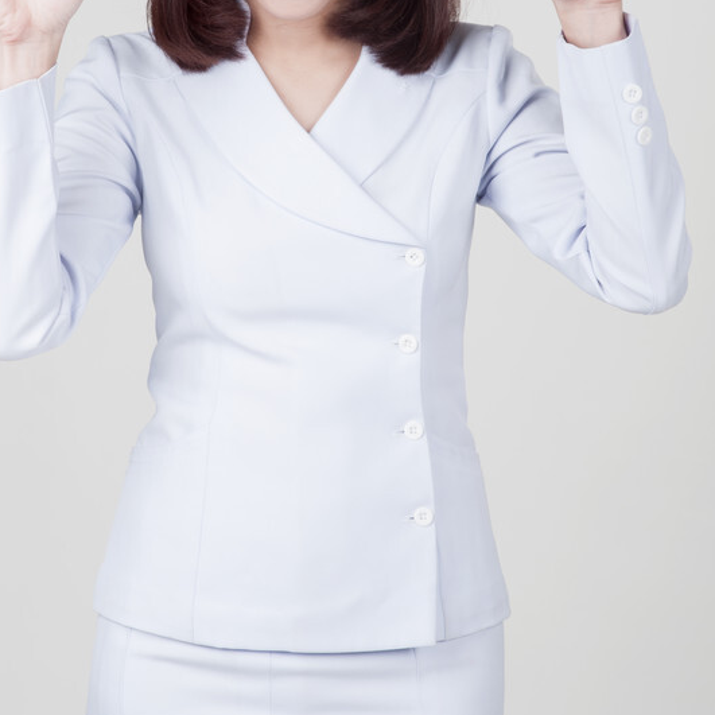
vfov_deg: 12.5
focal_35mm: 139
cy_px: 207
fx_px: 3248
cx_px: 314
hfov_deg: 12.6
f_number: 13
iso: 200
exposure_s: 1/160
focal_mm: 85
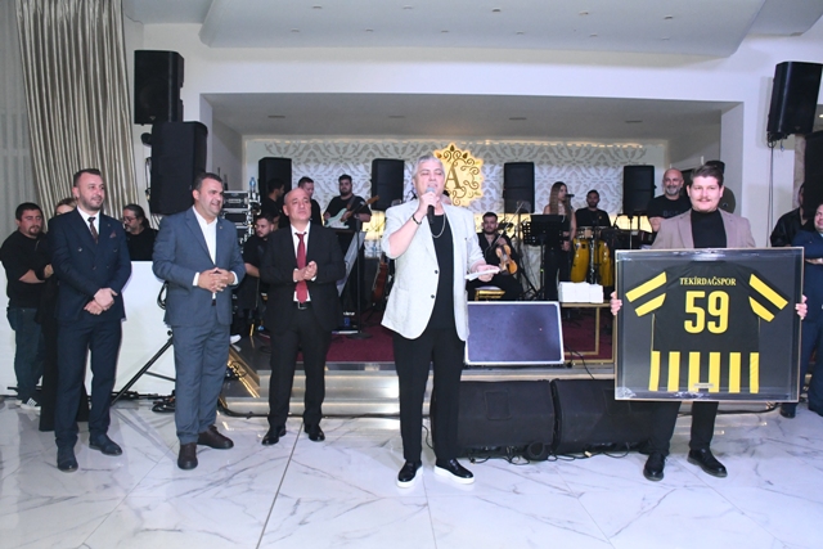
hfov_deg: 67.4
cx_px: 412
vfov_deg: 48.0
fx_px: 617
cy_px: 274
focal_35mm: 27
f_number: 8
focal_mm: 18
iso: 6400
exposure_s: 1/200
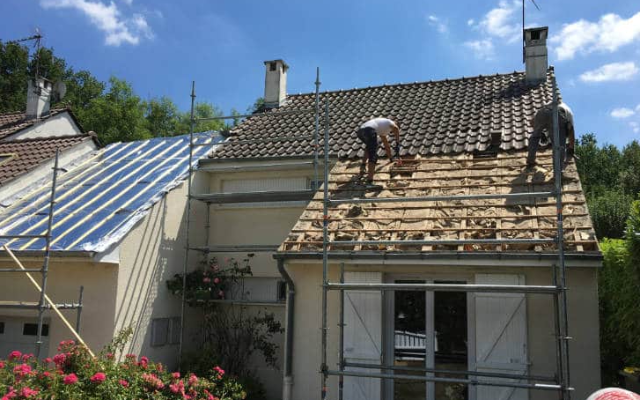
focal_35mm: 31
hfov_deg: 61.2
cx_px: 322
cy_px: 232
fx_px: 541
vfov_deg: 40.5
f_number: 2.2
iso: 25
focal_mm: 4.2
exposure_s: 1/1508
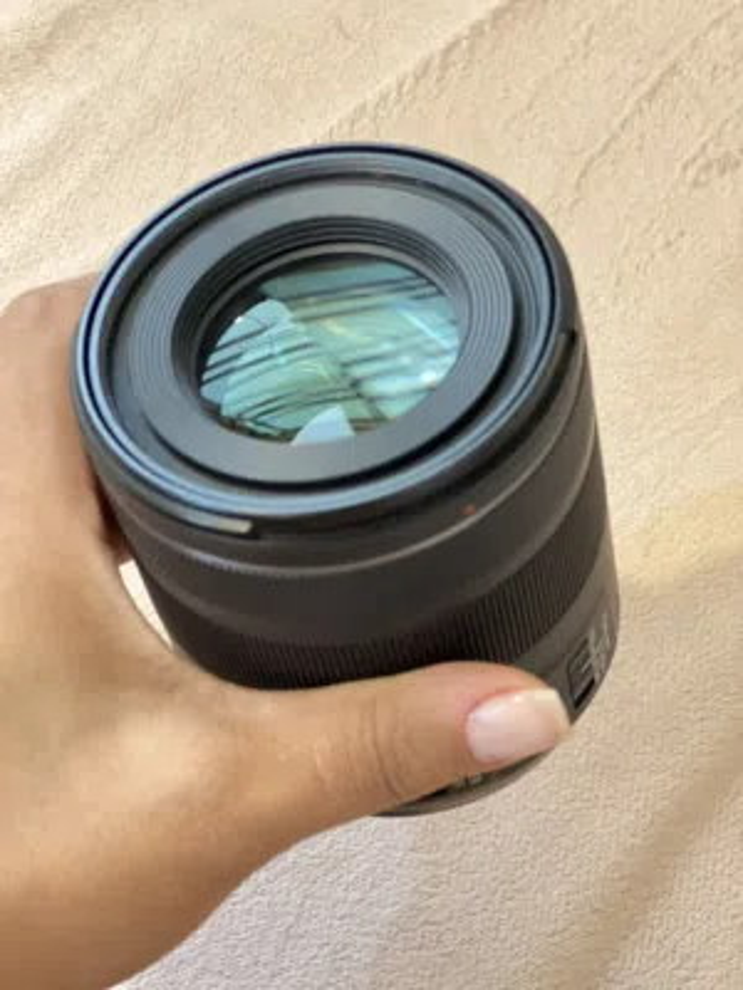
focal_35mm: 77
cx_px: 372
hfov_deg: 19.1
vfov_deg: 25.3
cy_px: 495
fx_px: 2204
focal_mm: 9
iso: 800
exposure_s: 1/15
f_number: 2.8
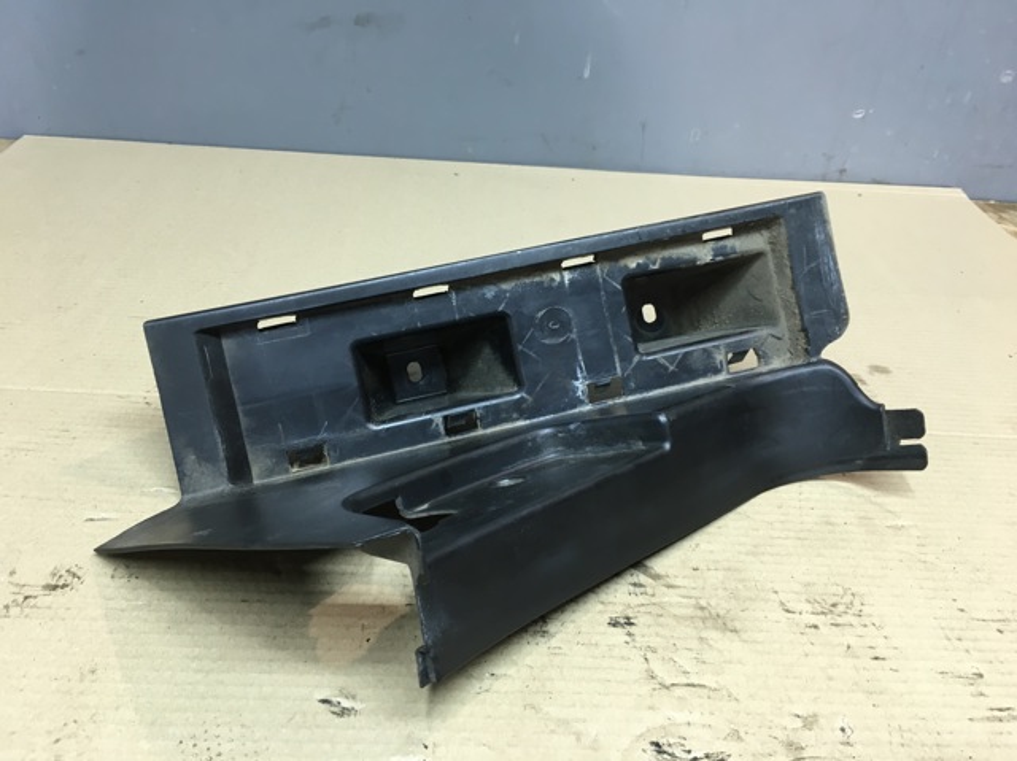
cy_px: 380
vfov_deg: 48.2
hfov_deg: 61.7
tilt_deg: -31.1
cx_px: 508
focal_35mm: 29
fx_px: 851
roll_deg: -4.2
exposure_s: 1/33
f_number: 2.2
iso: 100
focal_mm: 4.15
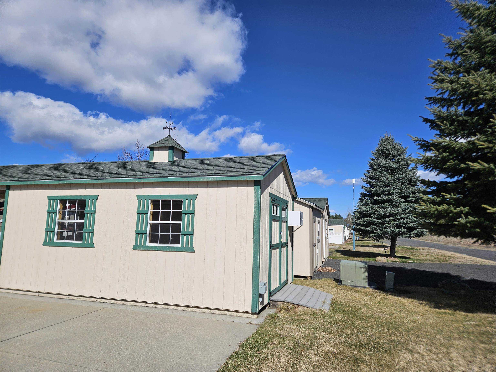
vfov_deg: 58.9
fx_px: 330
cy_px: 186
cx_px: 248
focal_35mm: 23
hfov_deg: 73.9
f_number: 1.8
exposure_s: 1/4692
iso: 25
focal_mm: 5.4
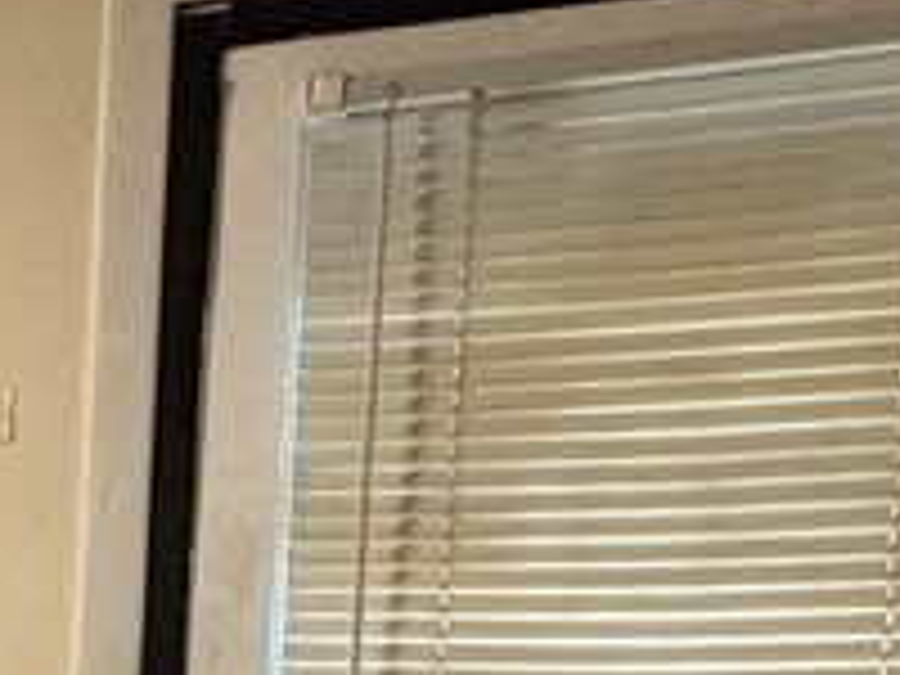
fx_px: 2626
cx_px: -842
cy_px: 999
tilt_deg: -5.4
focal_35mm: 101
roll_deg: -0.6
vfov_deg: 13.8
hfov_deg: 15.8
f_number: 2.2
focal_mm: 2.22
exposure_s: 1/120
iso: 320
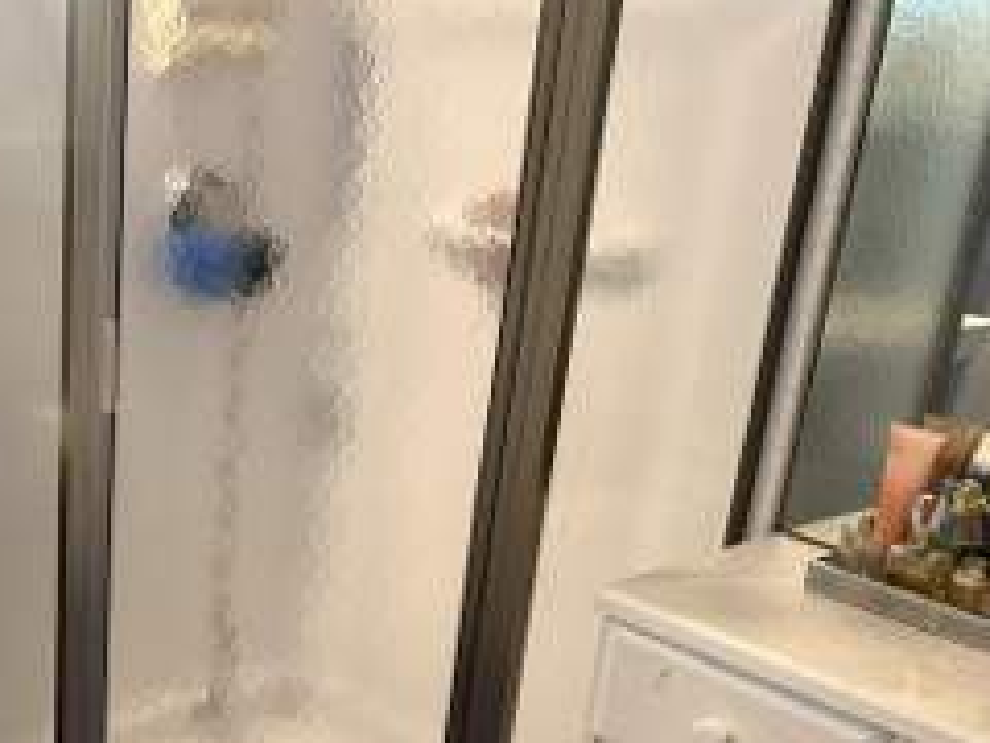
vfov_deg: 29.8
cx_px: 66
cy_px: 561
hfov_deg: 36.7
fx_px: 1373
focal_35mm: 48
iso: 400
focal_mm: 6.76
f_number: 1.78
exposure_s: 1/60
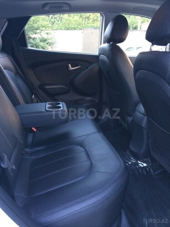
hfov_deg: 48.2
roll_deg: +1.8
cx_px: 85
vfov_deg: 61.7
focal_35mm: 29
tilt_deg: -18.7
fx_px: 190
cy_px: 114
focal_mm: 4.15
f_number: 2.2
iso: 80
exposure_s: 1/33
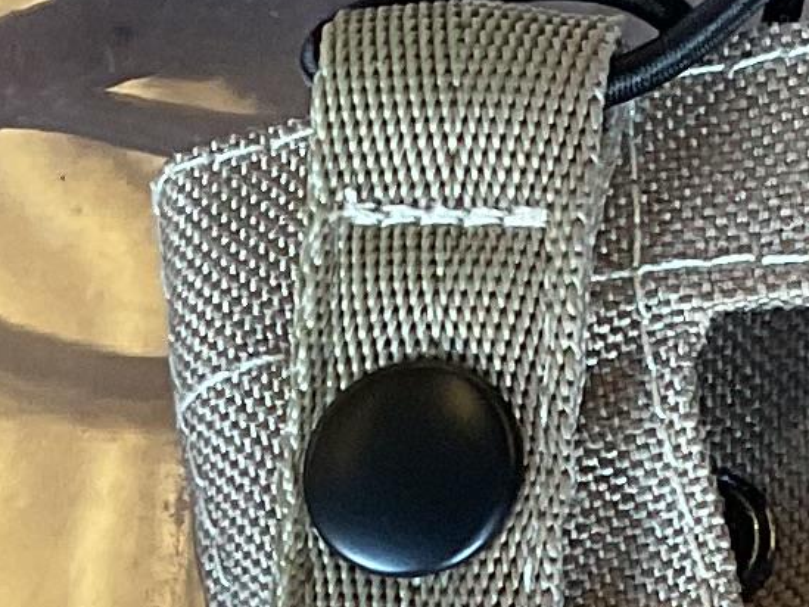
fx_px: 4979
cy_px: 912
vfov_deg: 6.9
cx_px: 586
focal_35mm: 213
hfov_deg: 9.3
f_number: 1.8
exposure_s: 1/60
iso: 64
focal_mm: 3
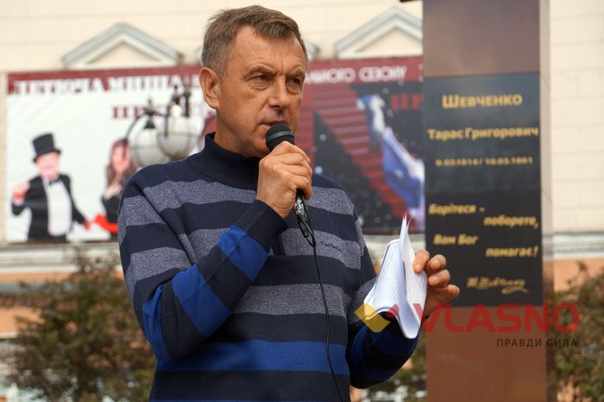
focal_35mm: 135
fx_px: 2262
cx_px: 302
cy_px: 201
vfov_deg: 10.1
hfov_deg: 15.2
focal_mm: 90
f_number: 6.3
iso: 100
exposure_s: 1/320
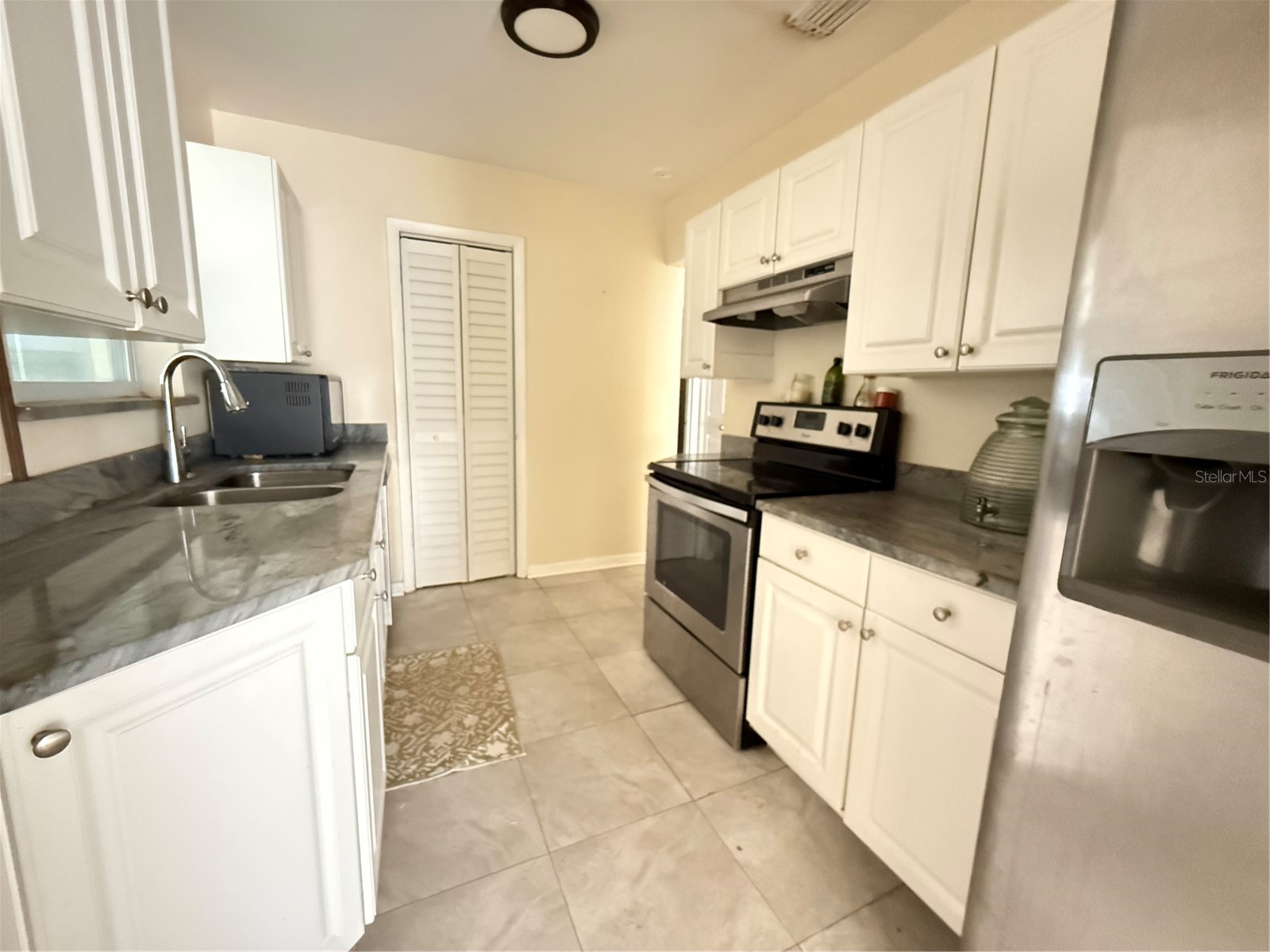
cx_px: 635
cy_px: 476
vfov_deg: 85.7
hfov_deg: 102.1
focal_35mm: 14
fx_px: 514
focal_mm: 2.22
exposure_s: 1/30
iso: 2000
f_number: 2.2
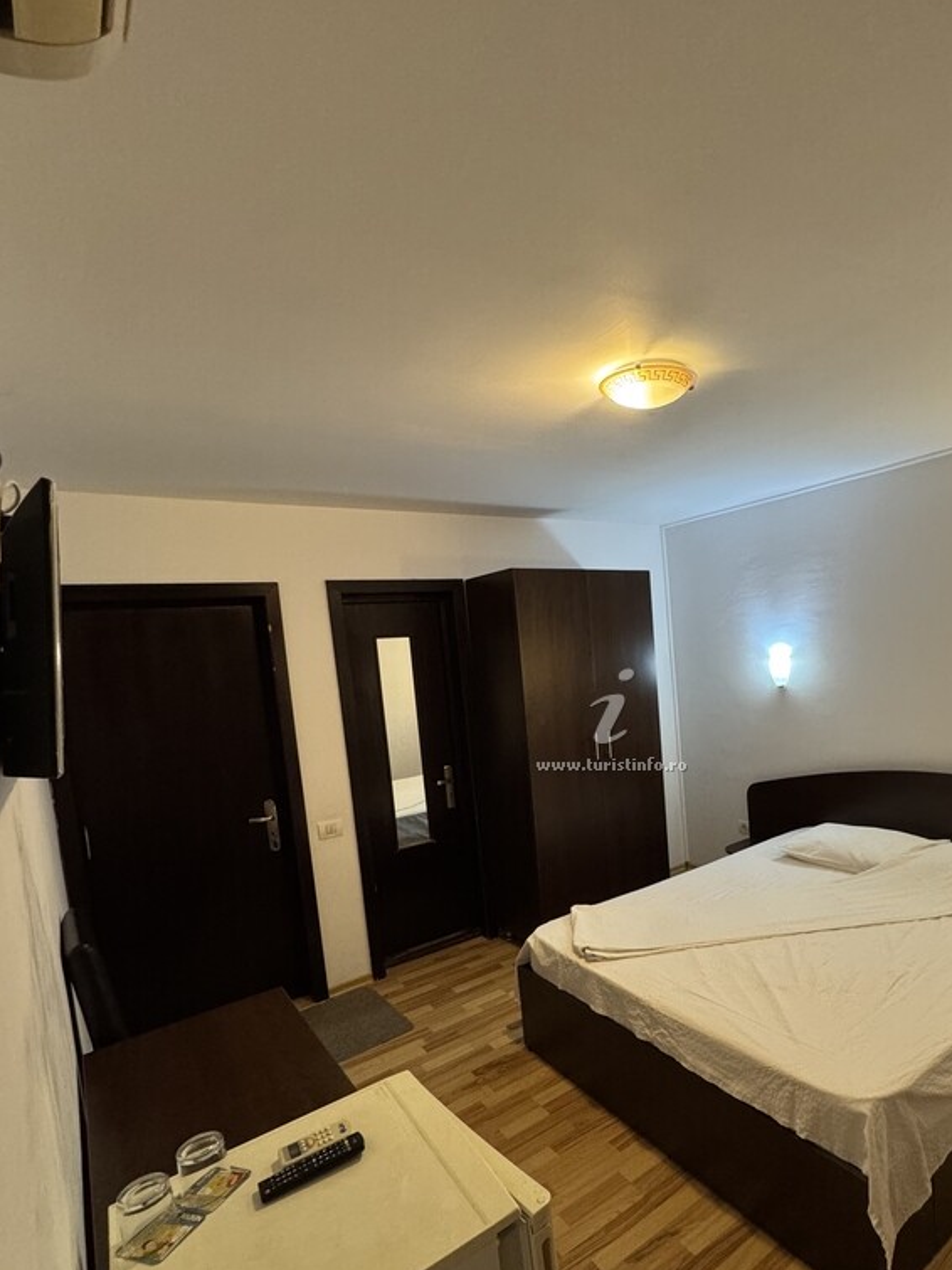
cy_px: 712
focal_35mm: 19
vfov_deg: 84.3
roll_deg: +3.7
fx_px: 697
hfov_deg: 67.4
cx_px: 606
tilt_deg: -5.9
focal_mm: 2.22
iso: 320
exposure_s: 1/50
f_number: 2.2
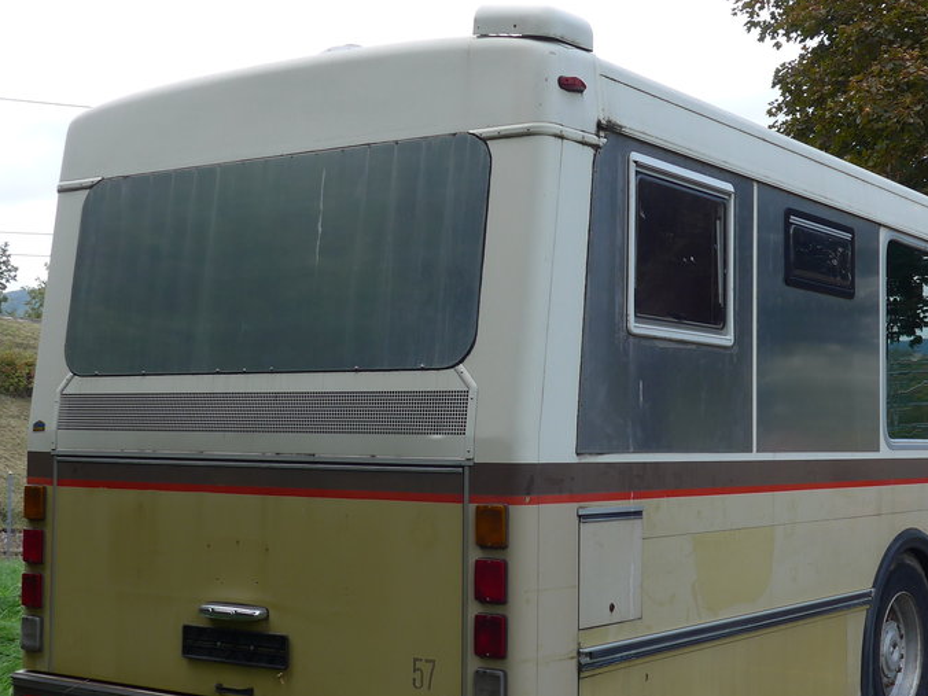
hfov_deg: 34.8
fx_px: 1474
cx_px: 577
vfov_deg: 26.5
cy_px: 379
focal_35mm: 55
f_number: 2.8
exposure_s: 1/400
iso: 80
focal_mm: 6.5
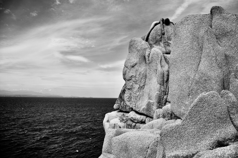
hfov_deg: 67.5
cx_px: 119
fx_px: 178
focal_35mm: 27
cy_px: 79
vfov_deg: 47.8
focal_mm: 18
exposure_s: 1/1250
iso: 100
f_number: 3.5
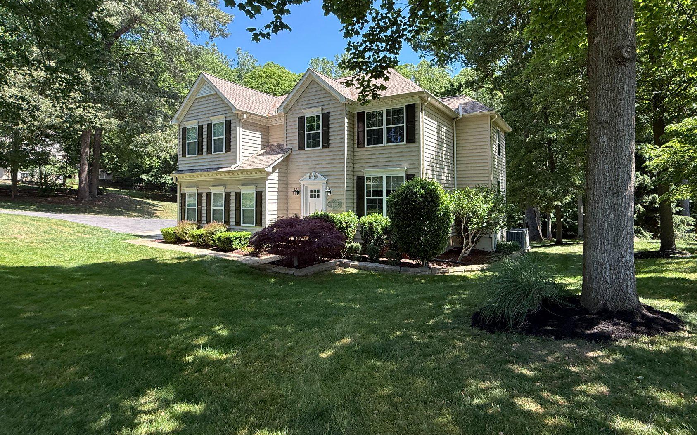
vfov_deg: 64.7
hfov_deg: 90.9
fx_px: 342
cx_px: 377
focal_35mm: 18
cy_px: 186
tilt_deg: +1.4
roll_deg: +0.2
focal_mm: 2.22
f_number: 2.2
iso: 64
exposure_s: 1/346
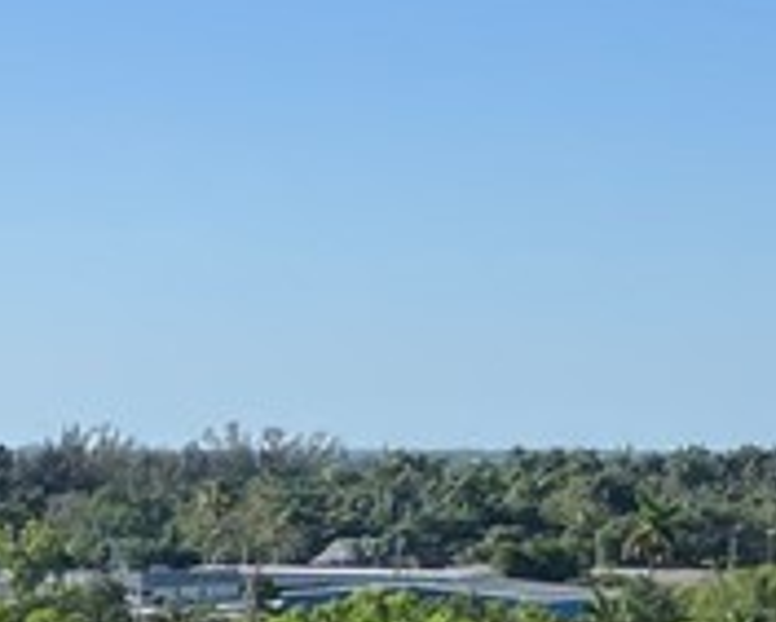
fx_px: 3654
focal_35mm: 159
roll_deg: +0.0
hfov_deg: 11.4
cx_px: -529
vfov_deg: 9.1
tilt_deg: -11.6
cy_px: 1279
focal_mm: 3.99
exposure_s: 1/2208
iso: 32
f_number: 1.8
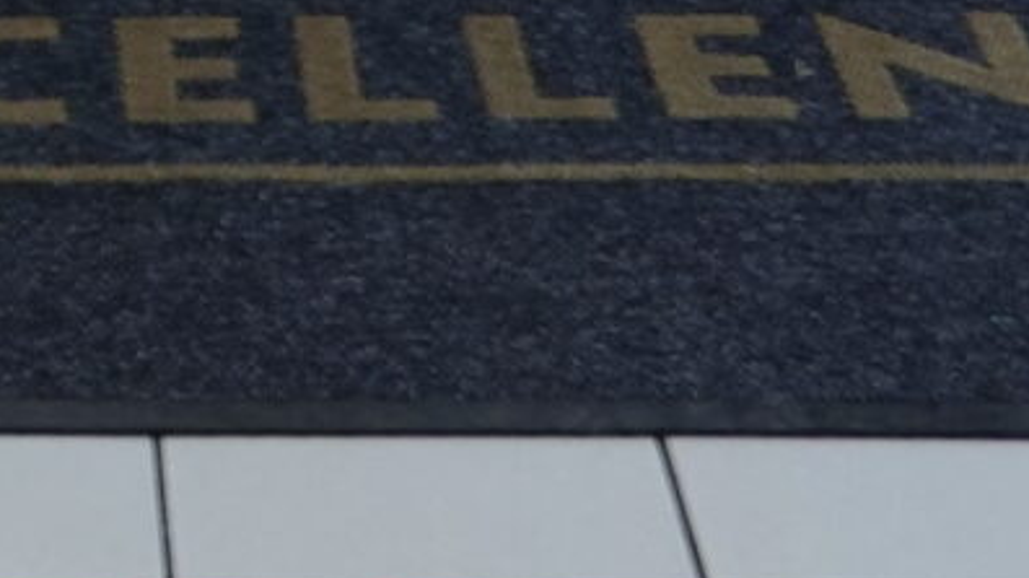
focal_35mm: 162
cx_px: -257
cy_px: -1507
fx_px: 4419
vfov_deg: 6.4
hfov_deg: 12.9
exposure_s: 1/30
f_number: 2.8
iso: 200
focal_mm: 9
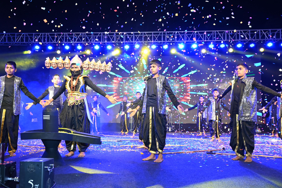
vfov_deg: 41.0
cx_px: 132
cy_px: 104
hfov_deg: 58.7
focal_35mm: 32
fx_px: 250
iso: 3200
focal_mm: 24
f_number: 5.6
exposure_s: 1/160
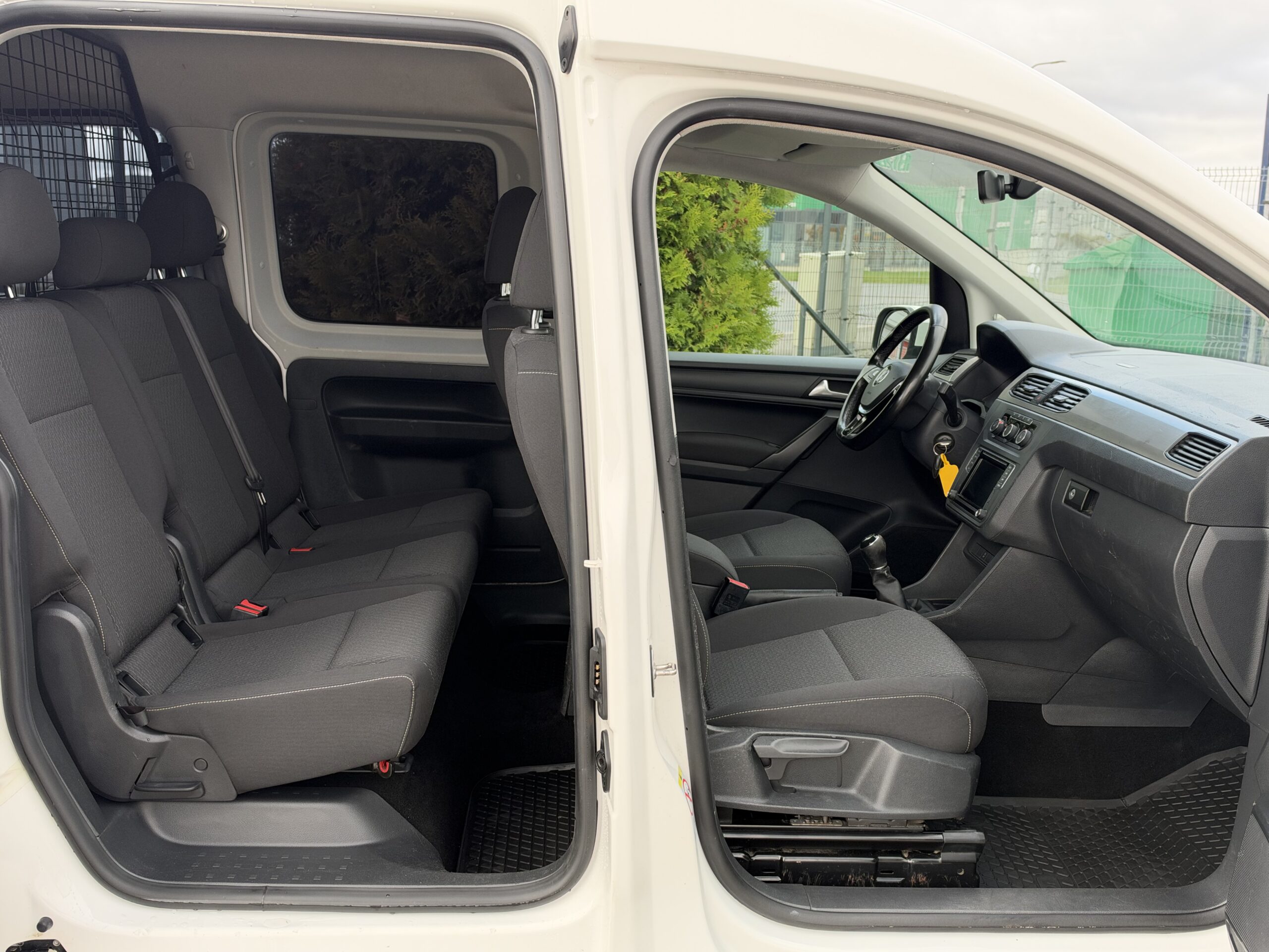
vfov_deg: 42.9
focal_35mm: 33
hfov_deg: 55.4
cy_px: 476
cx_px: 634
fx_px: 1210
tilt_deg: -9.8
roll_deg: -1.0
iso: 80
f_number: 1.8
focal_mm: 6.93
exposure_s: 1/318
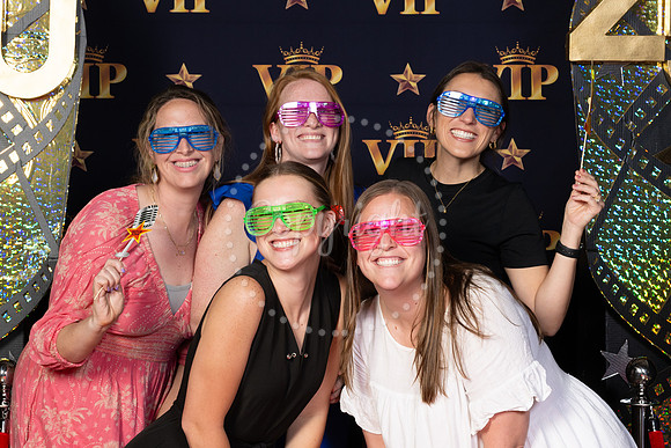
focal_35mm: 81
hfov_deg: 25.0
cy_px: 289
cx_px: 335
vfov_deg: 16.8
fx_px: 1513
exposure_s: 1/100
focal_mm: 49
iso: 320
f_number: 8
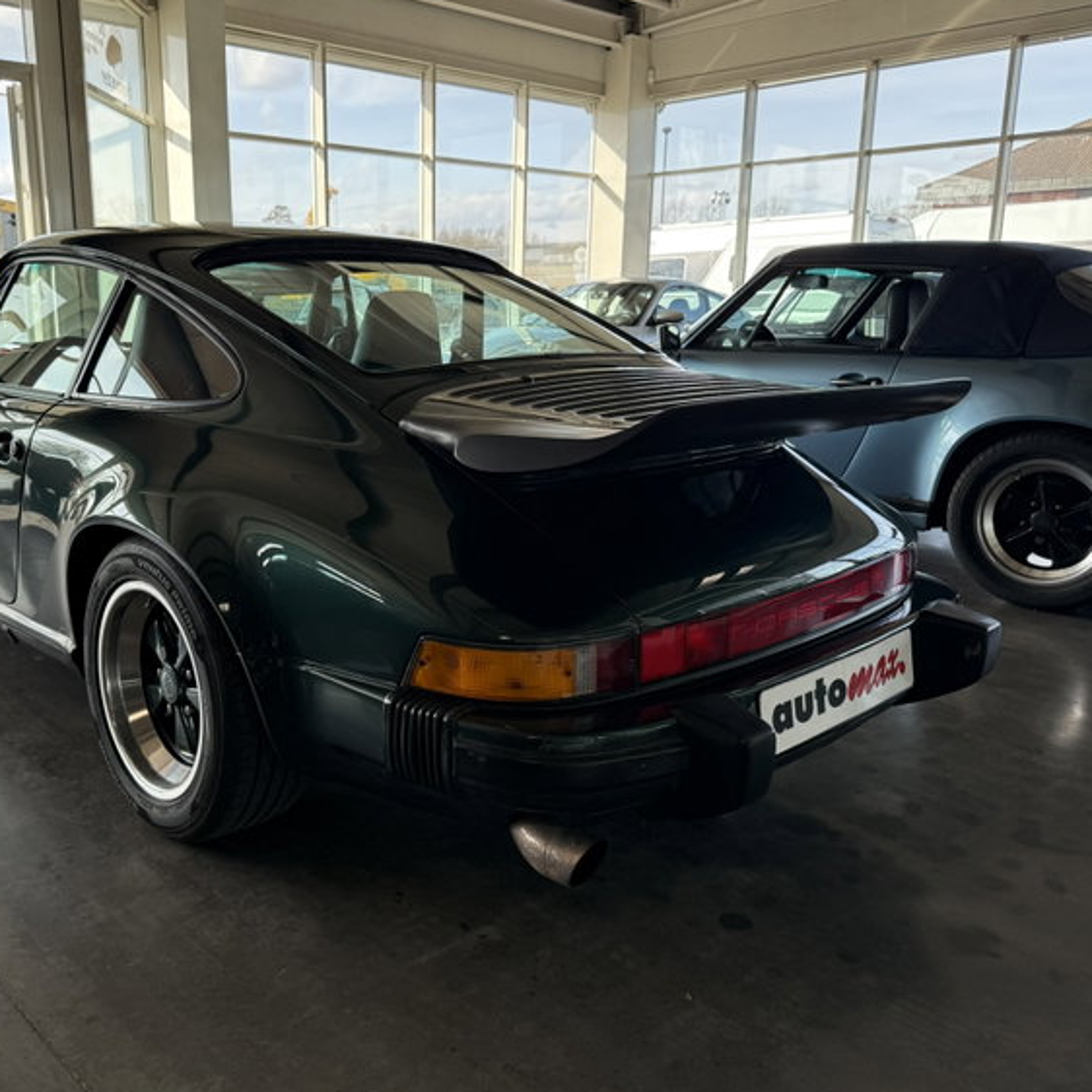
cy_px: 546
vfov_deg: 55.6
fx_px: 1035
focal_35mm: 29
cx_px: 412
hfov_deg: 55.0
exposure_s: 1/543
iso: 80
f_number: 1.78
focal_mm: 6.76
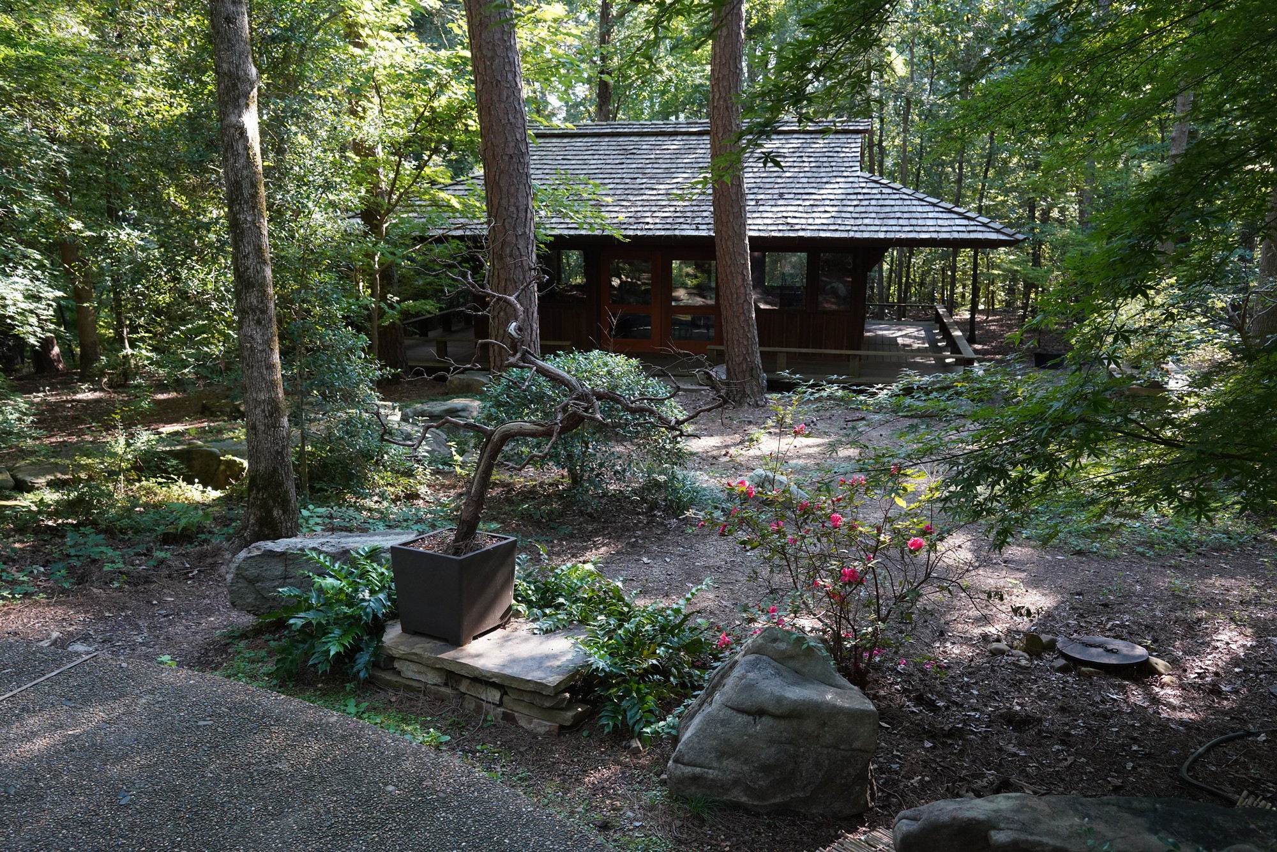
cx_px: 638
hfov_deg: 65.5
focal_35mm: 28
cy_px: 426
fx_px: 993
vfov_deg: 46.4
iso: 1250
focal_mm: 28
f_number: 6.3
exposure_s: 1/100
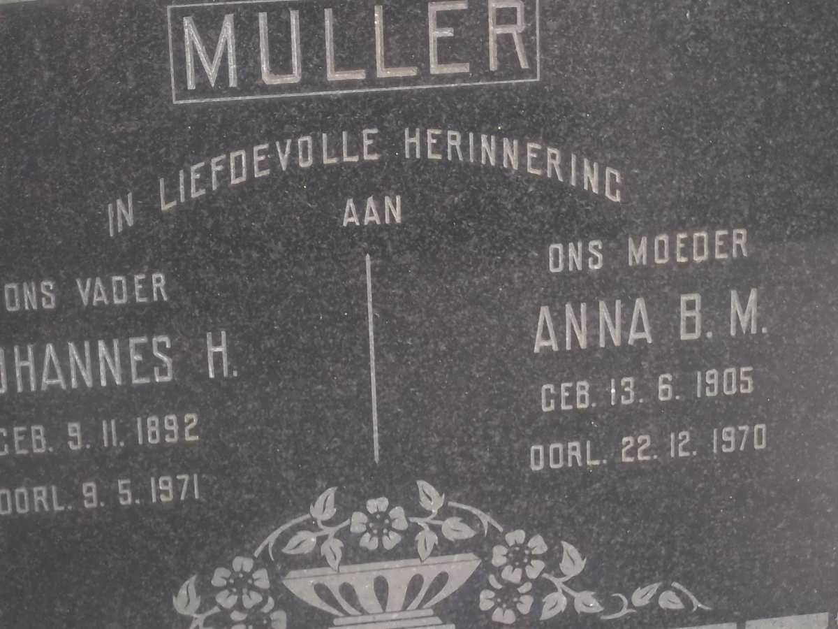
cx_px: 419
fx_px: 2324
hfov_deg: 20.4
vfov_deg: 15.4
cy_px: 314
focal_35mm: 96
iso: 80
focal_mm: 17.1
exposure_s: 1/500
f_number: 5.2
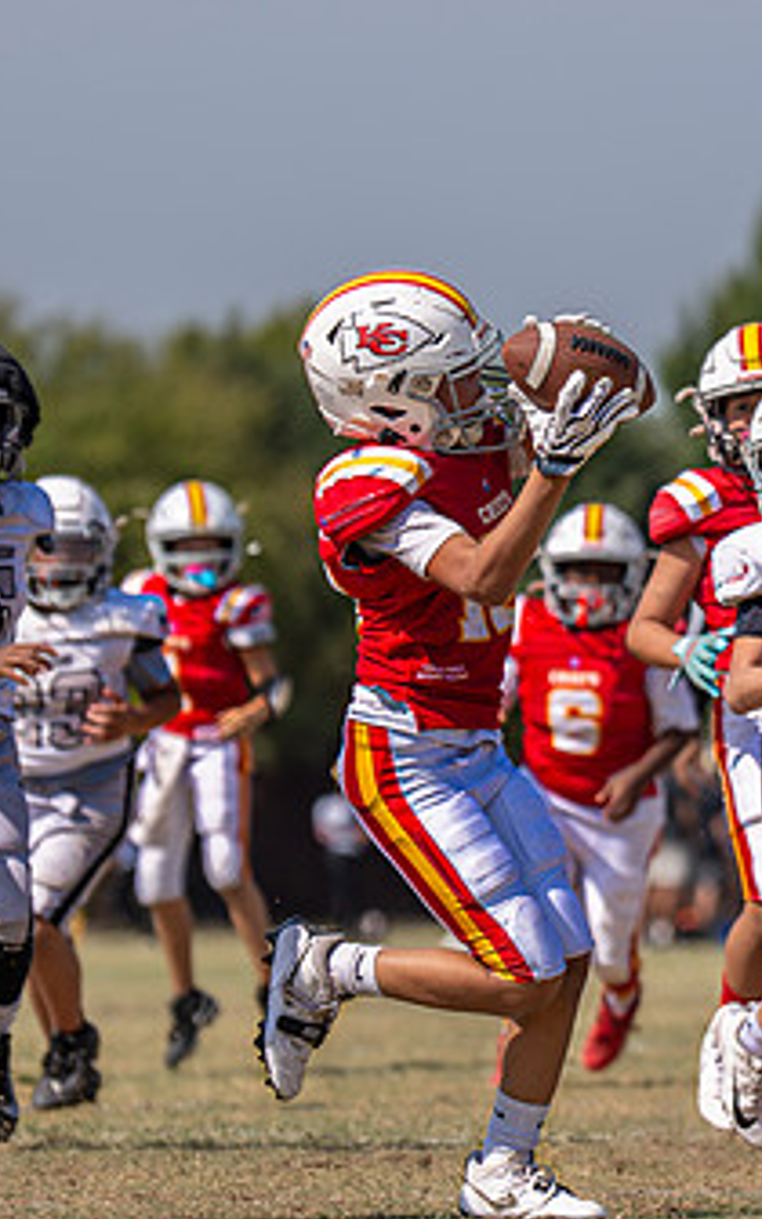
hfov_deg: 3.1
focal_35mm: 427
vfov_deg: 4.9
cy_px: 508
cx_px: 591
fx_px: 14188
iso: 100
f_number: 2.8
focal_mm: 131
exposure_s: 1/3200
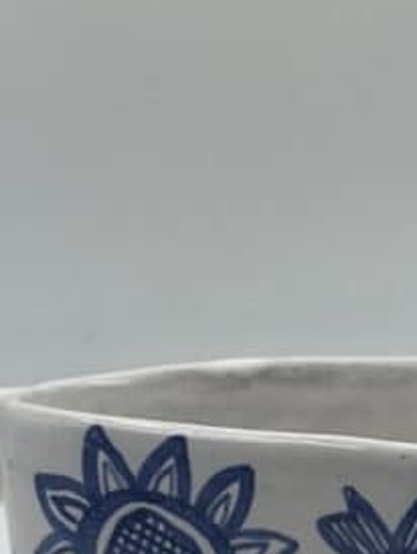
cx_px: 413
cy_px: 507
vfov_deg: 13.9
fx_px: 2245
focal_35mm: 140
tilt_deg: -14.4
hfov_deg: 10.5
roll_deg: -0.7
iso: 64
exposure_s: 1/458
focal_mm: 6.86
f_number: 1.78
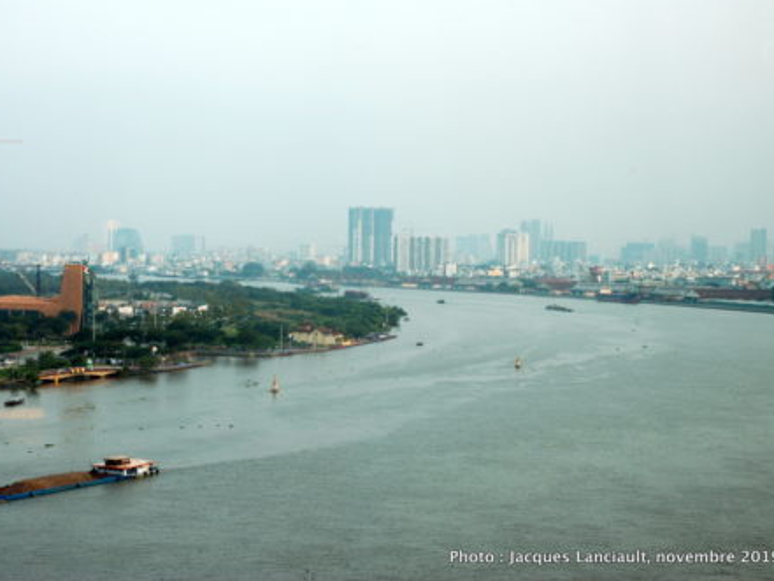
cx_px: 363
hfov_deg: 27.0
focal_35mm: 72
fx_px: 1610
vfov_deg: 20.4
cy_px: 289
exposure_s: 1/20
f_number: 13
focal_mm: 44
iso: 200
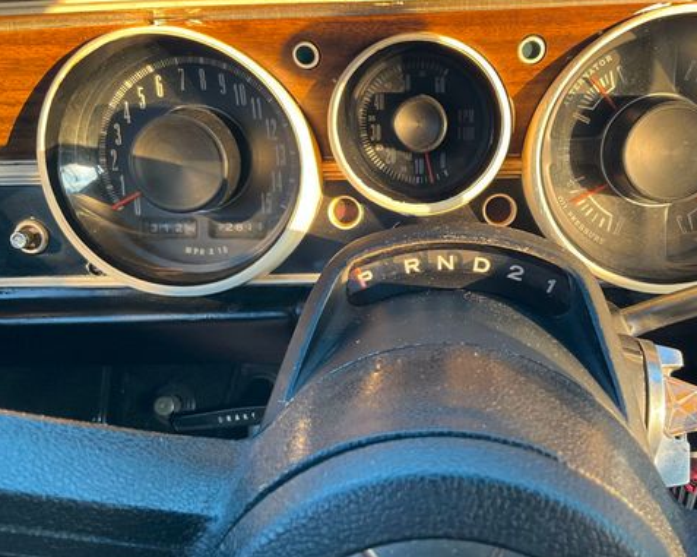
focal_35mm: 38
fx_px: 783
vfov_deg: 39.1
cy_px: 268
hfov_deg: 47.7
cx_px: 416
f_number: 1.8
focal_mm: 3
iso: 64
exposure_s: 1/116
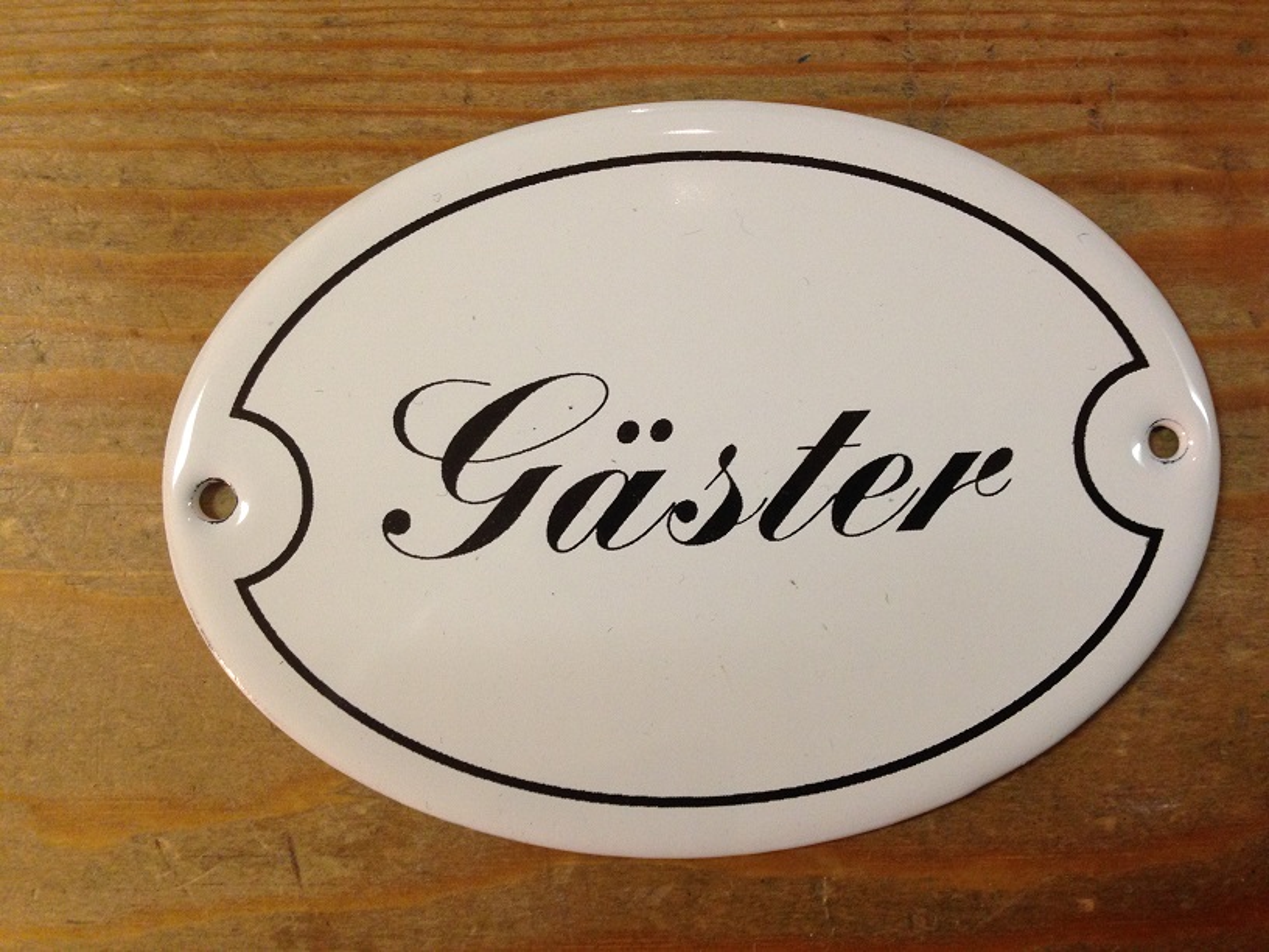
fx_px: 1210
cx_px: 634
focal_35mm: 33
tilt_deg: -85.9
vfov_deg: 42.9
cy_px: 476
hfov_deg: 55.4
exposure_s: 1/20
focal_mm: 4.12
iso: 160
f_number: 2.4
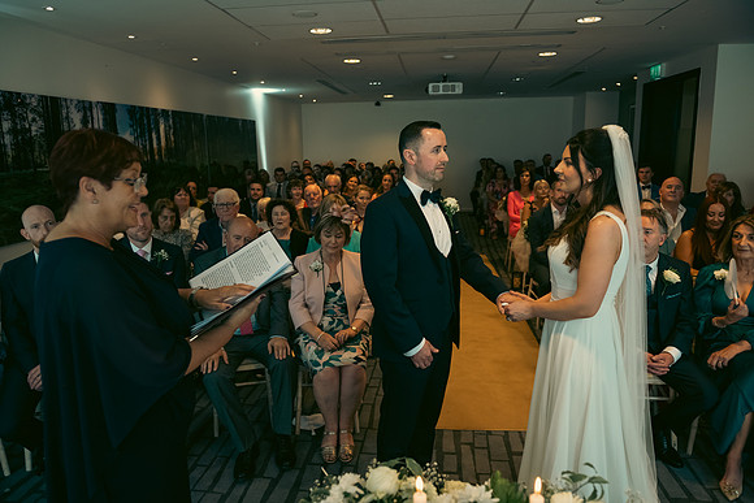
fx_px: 503
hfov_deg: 73.7
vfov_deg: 53.2
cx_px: 377
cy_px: 252
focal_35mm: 24
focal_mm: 24
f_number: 3.5
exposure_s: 1/160
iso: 1000
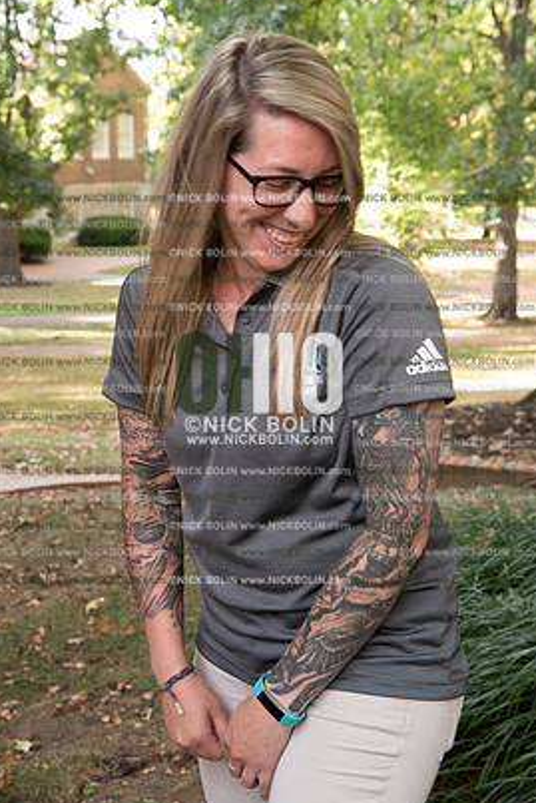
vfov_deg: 34.5
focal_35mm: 58
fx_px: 1294
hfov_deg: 23.4
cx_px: 259
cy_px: 389
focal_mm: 52
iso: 800
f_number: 8
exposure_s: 1/100
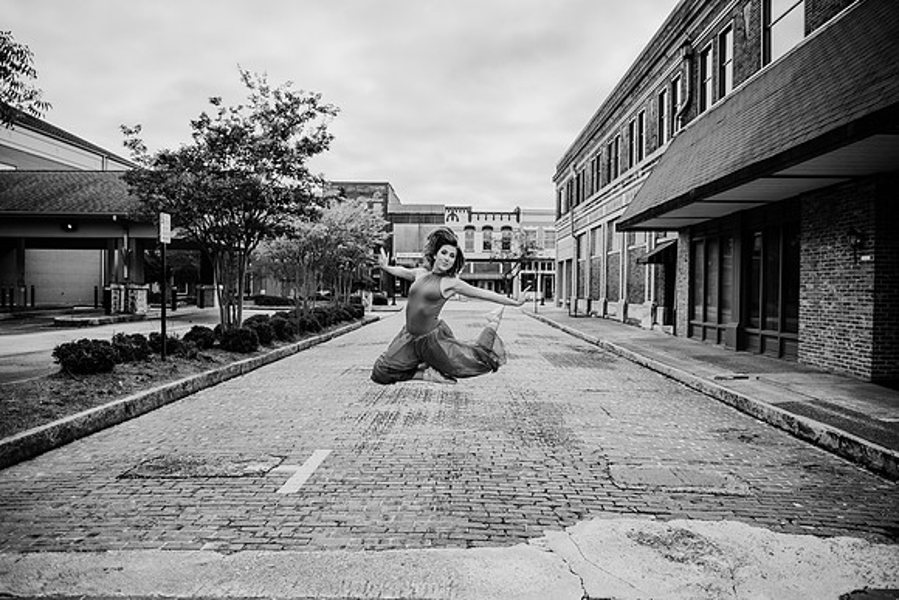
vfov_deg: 53.2
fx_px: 599
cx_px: 450
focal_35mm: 24
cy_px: 300
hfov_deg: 73.7
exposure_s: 1/1250
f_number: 2.2
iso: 160
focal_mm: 24
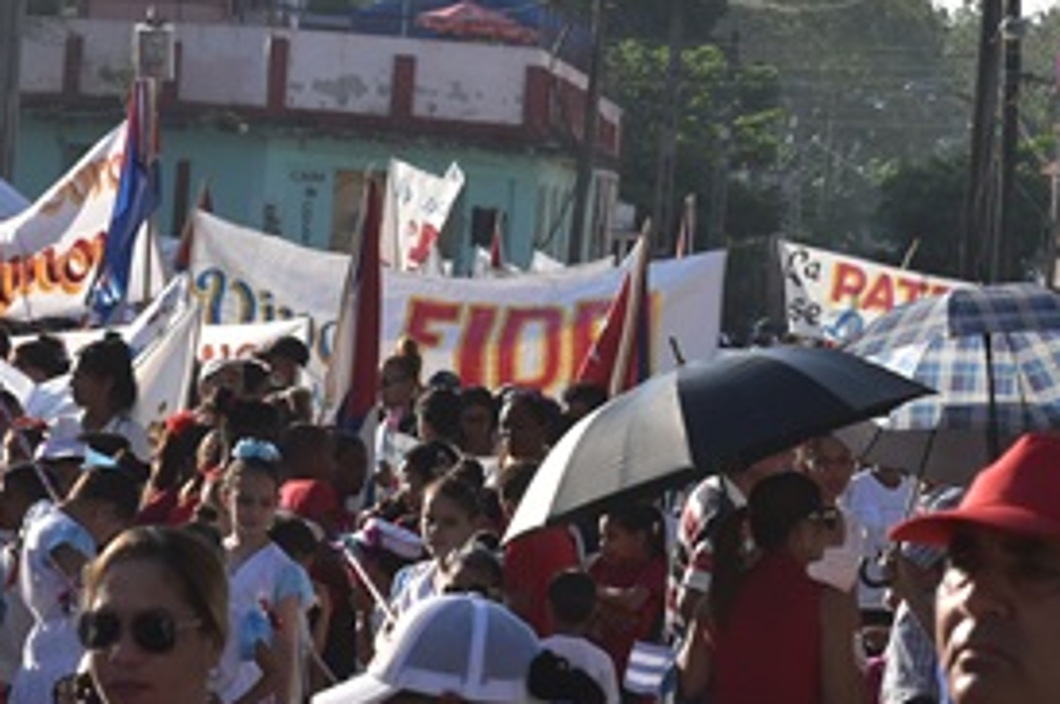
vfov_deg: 5.1
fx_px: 7852
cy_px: 449
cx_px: -74
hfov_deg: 7.7
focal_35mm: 267
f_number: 11
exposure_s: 1/400
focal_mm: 70
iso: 400
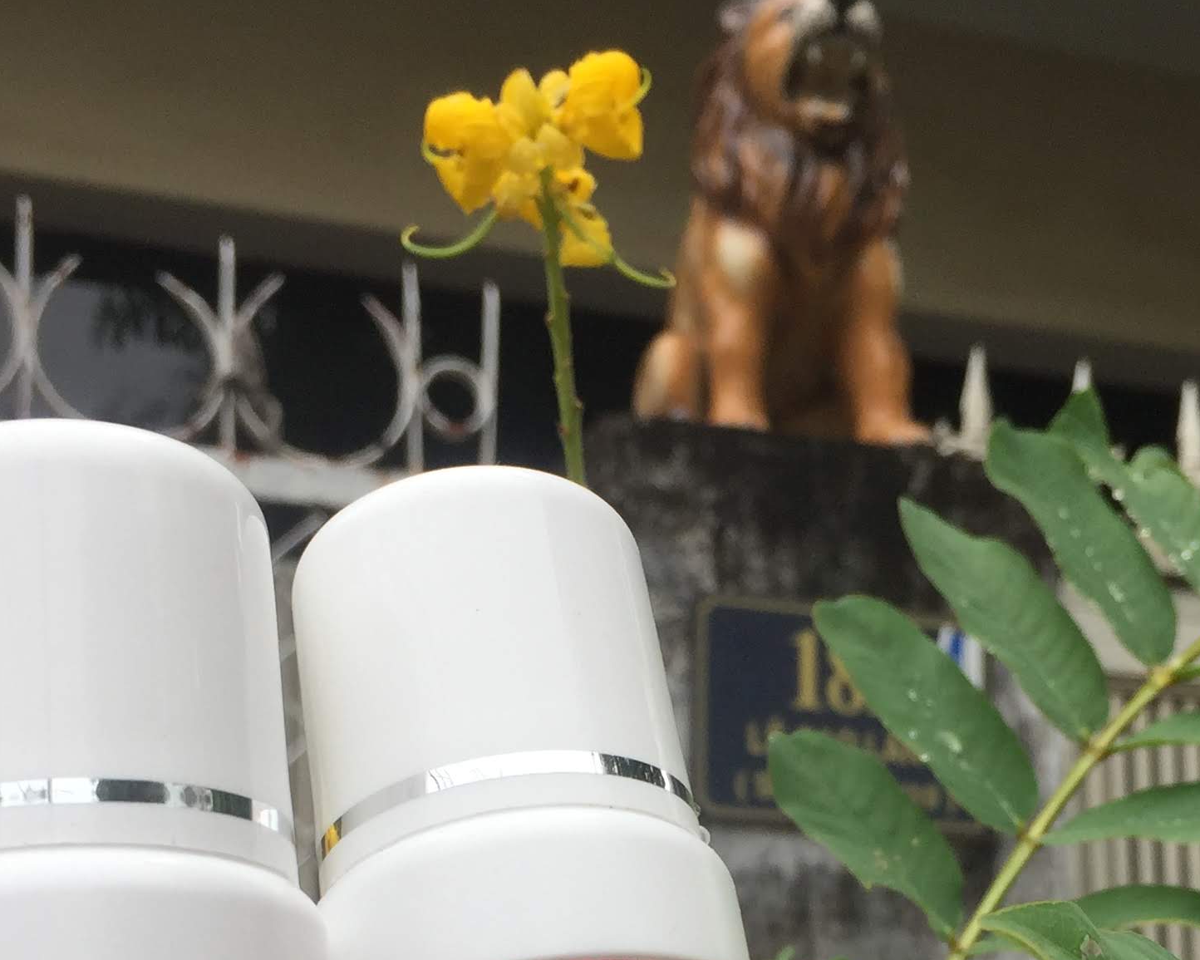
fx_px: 2273
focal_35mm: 64
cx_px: 702
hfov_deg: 29.5
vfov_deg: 22.9
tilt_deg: +11.7
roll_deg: +0.1
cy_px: 961
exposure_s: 1/1130
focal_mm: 4.15
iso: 32
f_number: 2.2
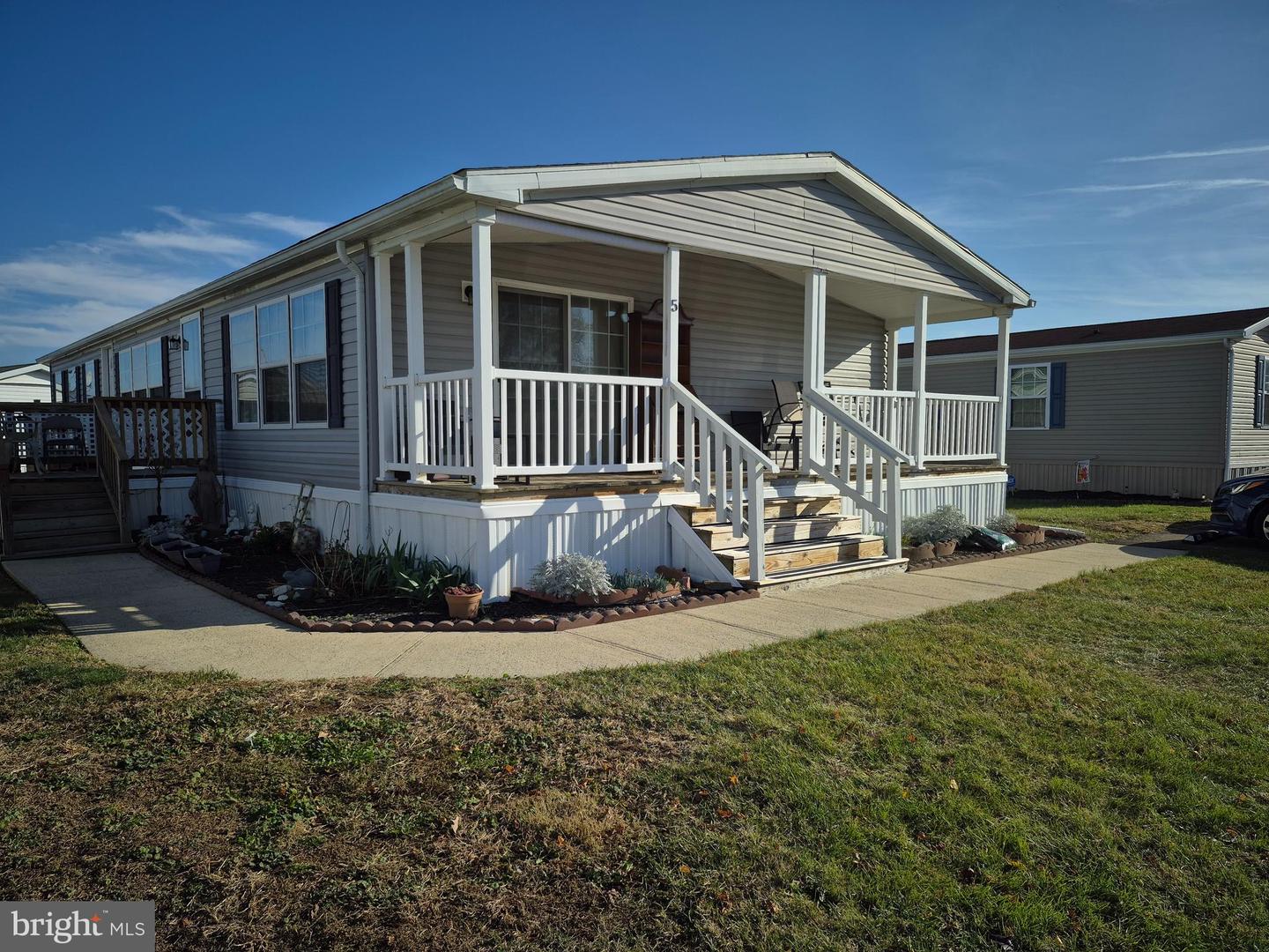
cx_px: 634
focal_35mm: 23
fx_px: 843
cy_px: 476
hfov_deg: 73.9
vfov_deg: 58.9
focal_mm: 5.4
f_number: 1.8
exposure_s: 1/2128
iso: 25
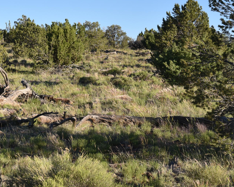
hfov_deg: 16.6
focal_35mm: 115
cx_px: 47
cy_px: 94
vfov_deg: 13.4
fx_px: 796
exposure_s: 1/250
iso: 200
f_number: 8
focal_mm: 52
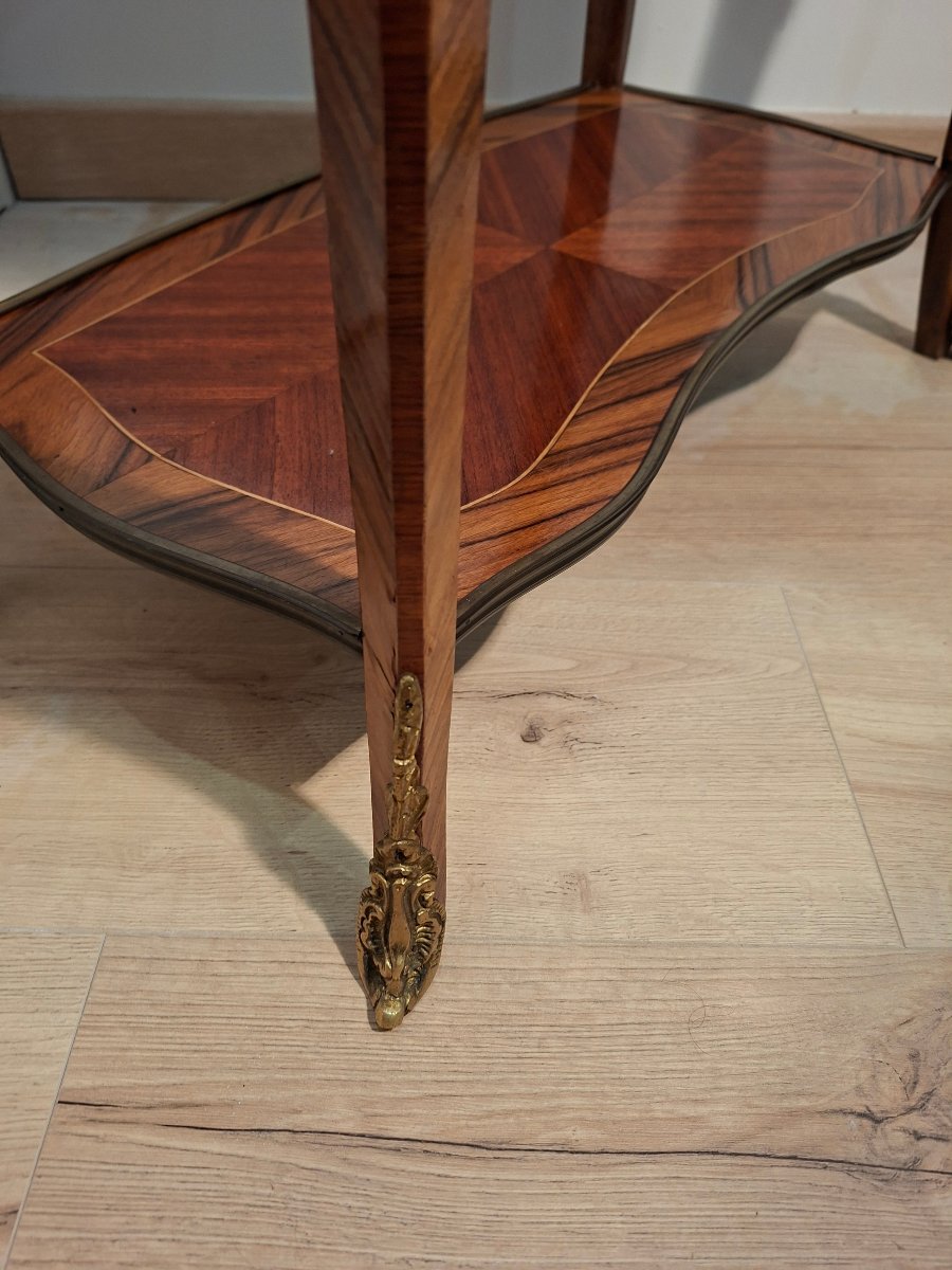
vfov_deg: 73.9
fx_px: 843
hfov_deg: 58.9
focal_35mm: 23
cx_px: 476
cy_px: 635
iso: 200
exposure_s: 1/50
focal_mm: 5.54
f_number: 1.8
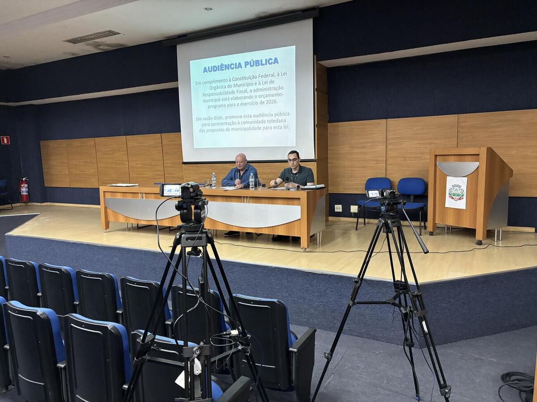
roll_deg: +2.0
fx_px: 403
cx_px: 268
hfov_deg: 67.3
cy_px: 201
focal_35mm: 26
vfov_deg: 53.1
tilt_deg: -6.2
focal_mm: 5.96
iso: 500
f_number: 1.6
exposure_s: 1/60
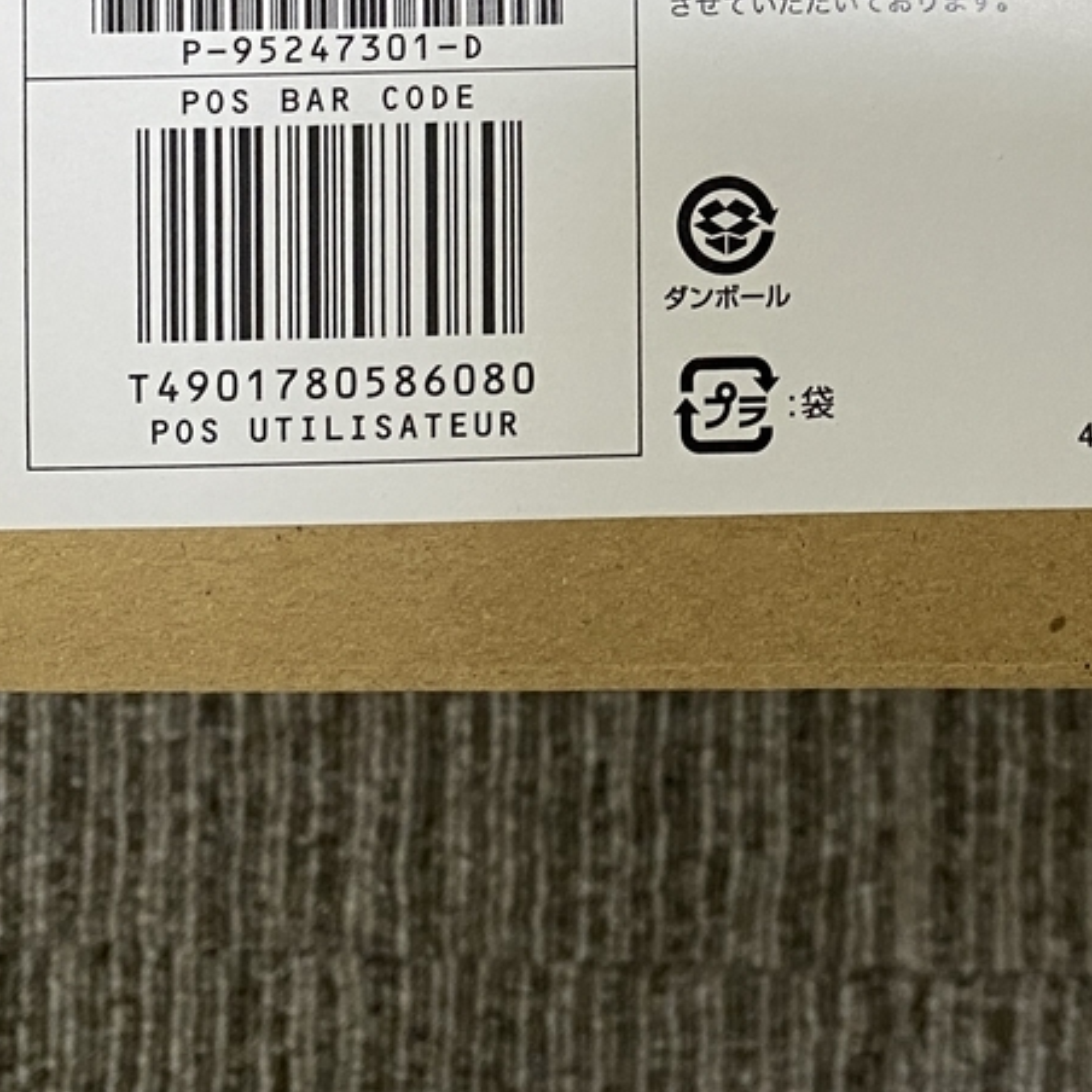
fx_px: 2177
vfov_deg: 26.8
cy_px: 39
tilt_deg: -87.5
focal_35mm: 61
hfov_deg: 27.4
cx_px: 920
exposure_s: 1/51
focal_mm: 4.25
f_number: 1.8
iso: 250
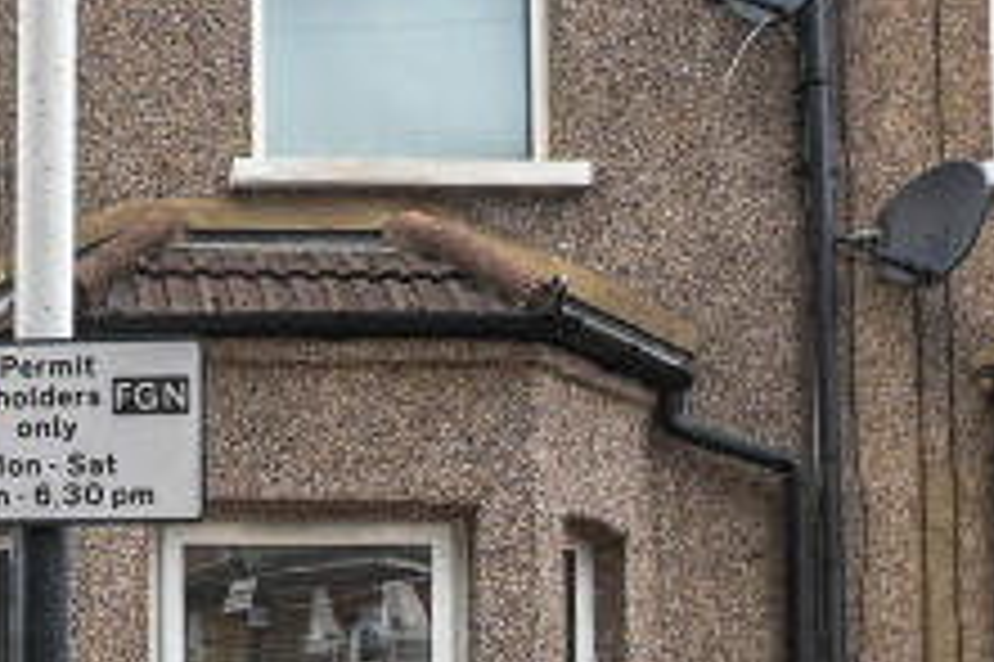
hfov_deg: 30.2
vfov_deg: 20.5
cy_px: 579
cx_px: 189
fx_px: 1793
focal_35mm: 65
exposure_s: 1/160
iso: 640
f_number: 7.1
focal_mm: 14
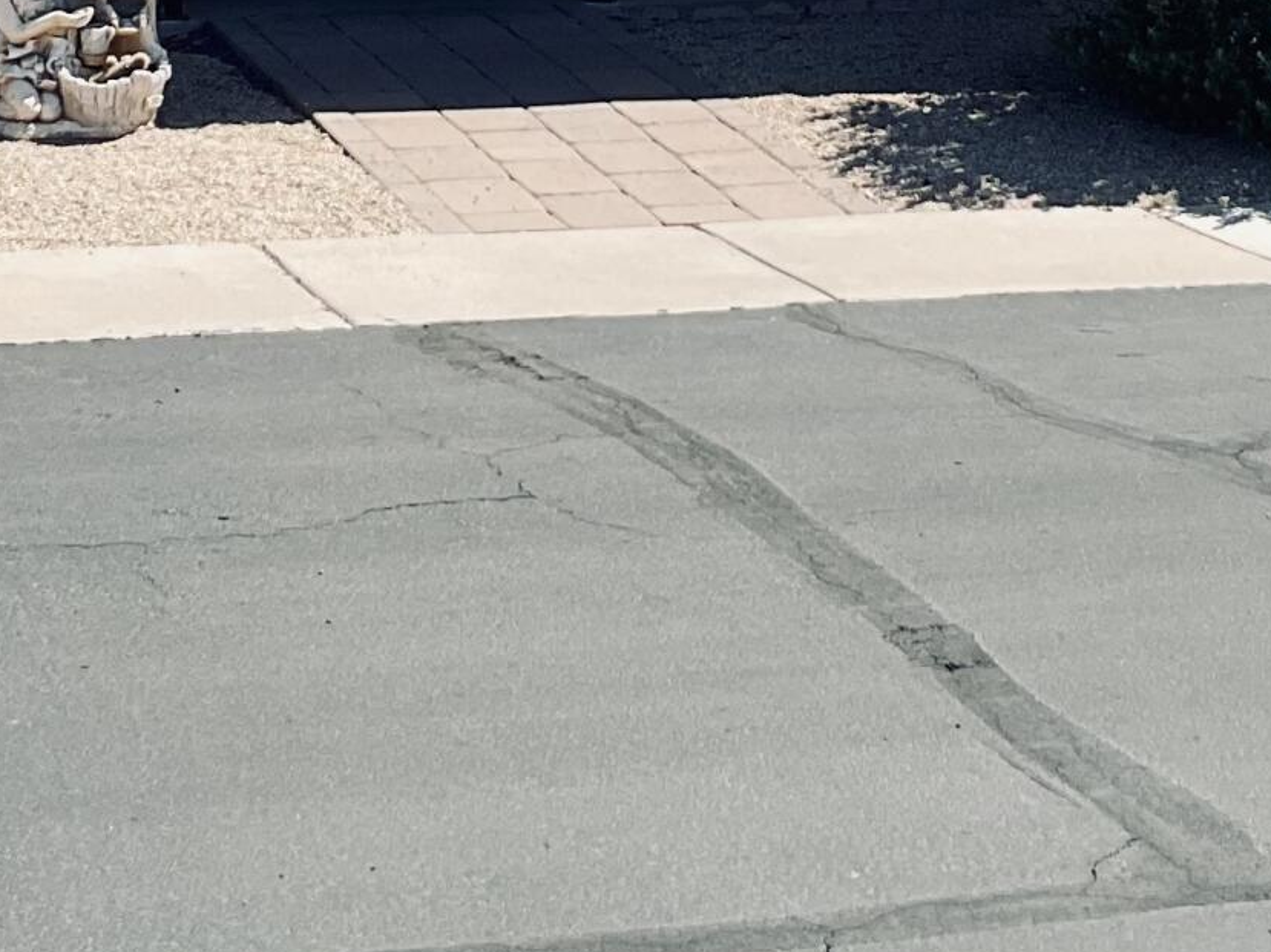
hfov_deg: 18.7
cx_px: 673
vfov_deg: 13.4
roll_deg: -1.8
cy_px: -392
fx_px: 3854
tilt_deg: -2.7
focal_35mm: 105
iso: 16
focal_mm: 3
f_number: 1.8
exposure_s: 1/1786
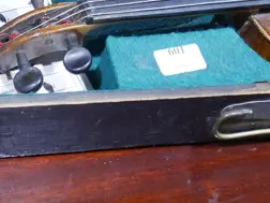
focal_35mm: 130
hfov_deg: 15.2
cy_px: -15
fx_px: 1014
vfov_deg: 11.3
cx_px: 124
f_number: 3.6
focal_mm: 16
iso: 500
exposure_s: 1/60
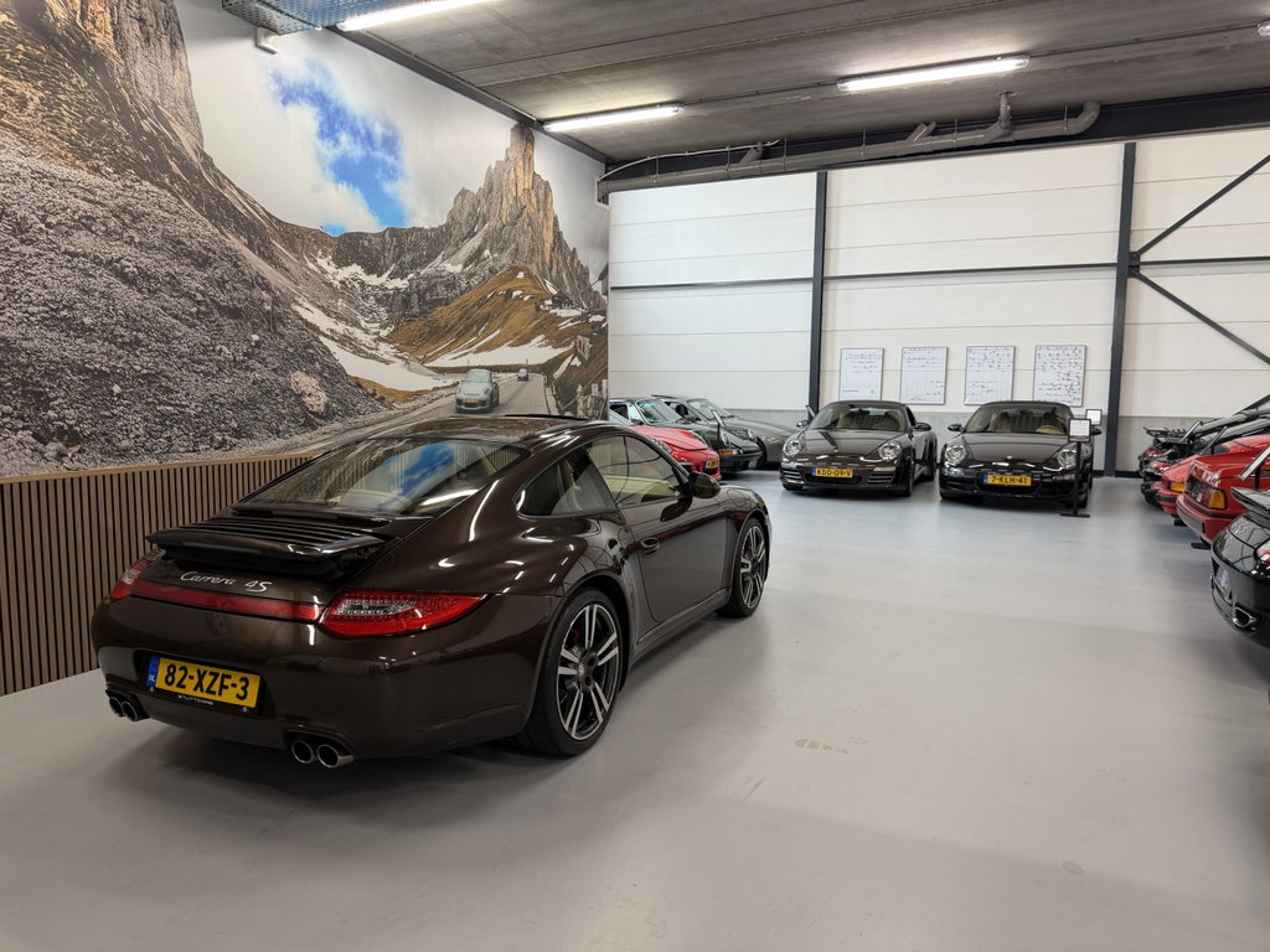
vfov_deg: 56.8
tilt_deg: -6.3
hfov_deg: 71.6
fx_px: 881
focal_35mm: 24
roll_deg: -0.4
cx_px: 635
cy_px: 476
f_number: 1.78
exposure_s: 1/100
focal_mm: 6.76
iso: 200
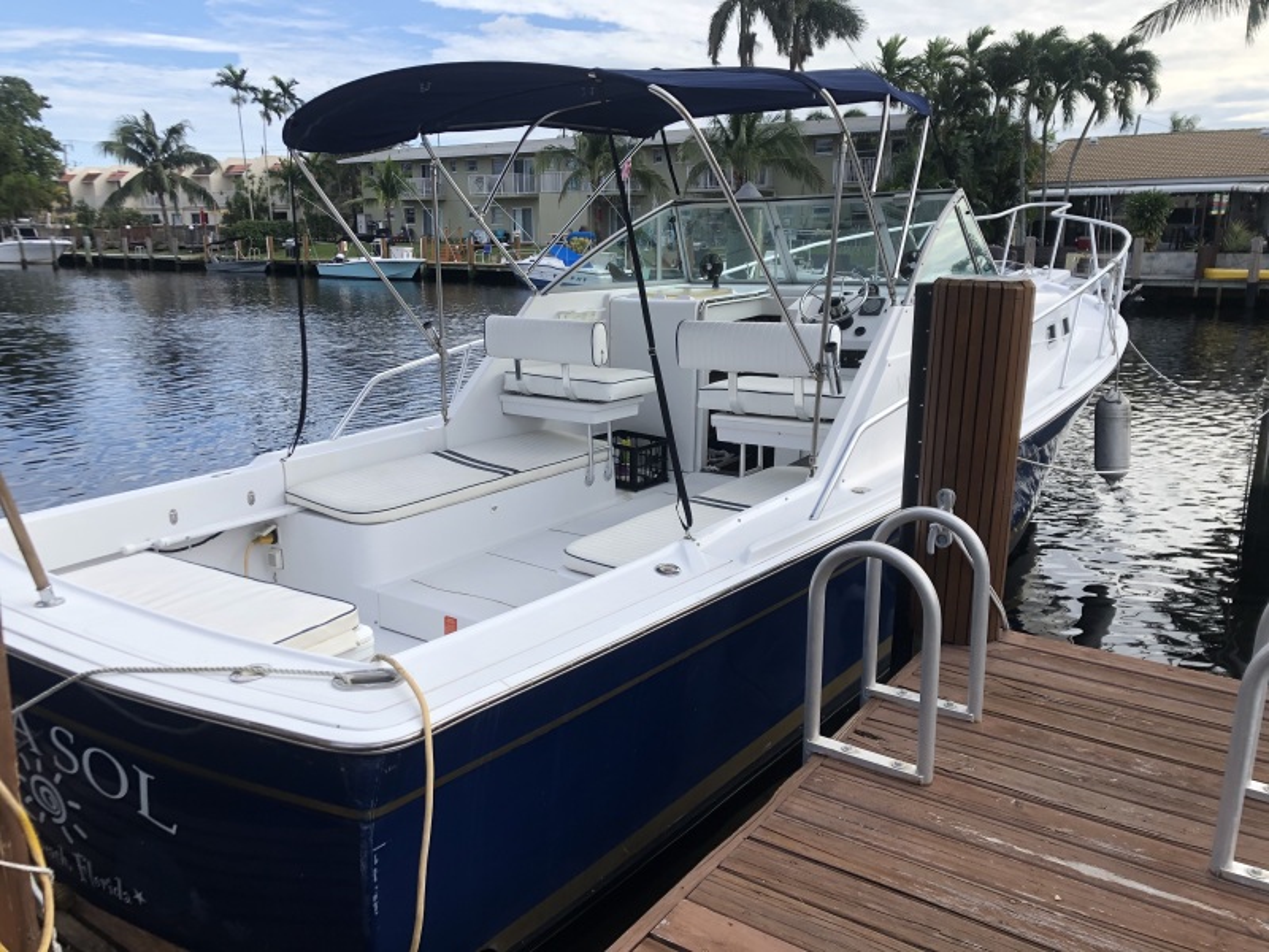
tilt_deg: -13.5
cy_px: 476
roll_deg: -0.2
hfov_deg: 63.4
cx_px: 634
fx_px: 1026
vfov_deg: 49.7
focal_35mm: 28
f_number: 1.8
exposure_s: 1/1245
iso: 20
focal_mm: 3.99
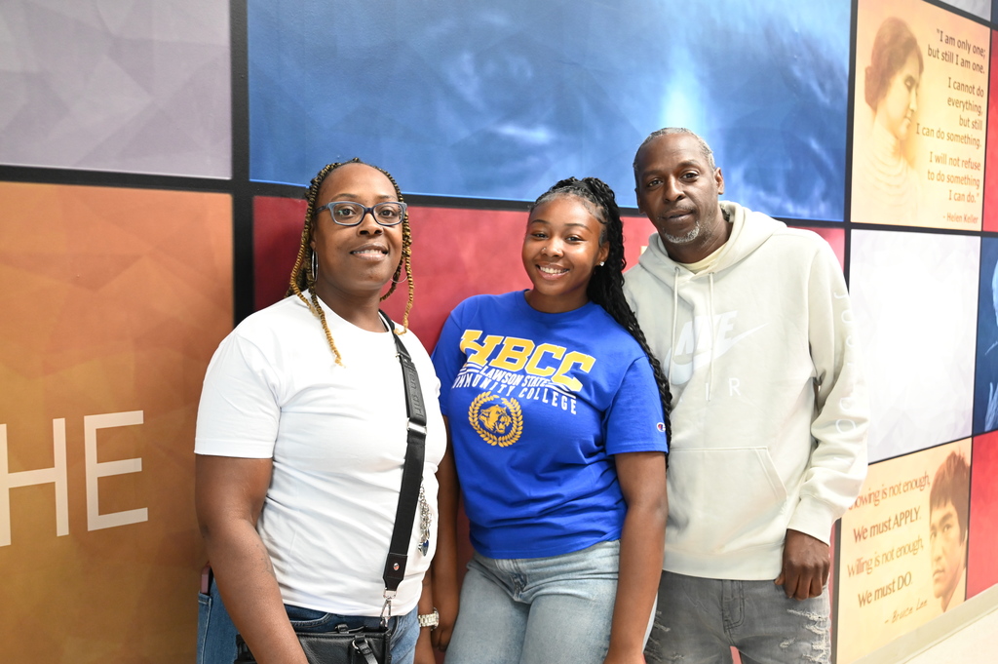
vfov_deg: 39.9
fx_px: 914
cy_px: 332
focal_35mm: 33
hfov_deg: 57.3
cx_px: 499
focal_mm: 33
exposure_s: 1/100
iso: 3200
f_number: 4
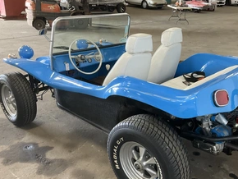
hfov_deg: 46.0
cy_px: 106
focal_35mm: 40
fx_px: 275
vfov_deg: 35.9
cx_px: 161
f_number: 1.8
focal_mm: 3
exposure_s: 1/60
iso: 125
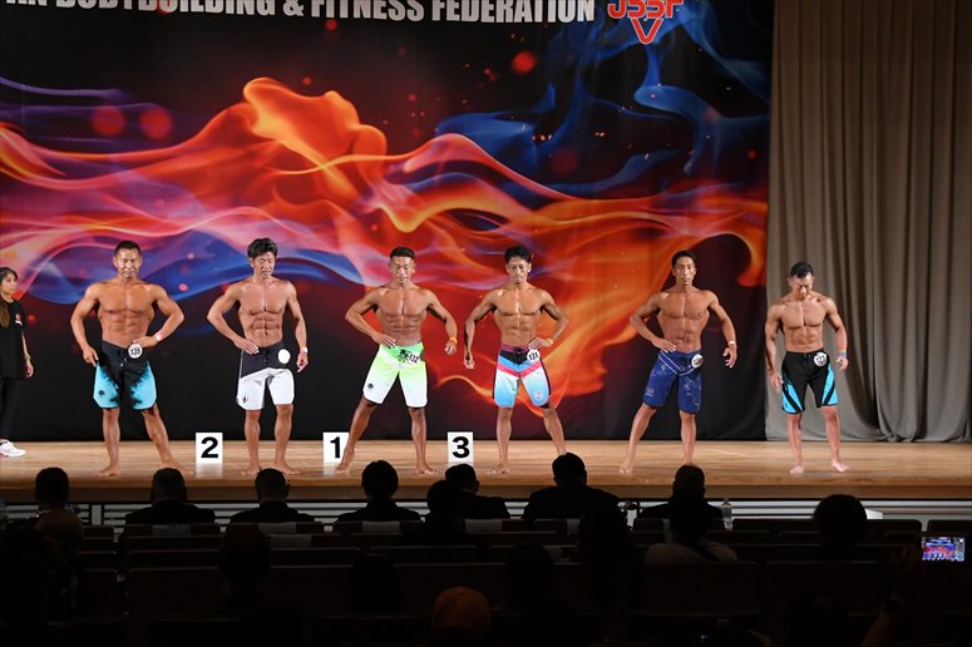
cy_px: 324
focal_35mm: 93
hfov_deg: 21.9
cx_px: 486
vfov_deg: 14.7
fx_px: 2510
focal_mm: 62
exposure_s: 1/400
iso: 3200
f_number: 5.6
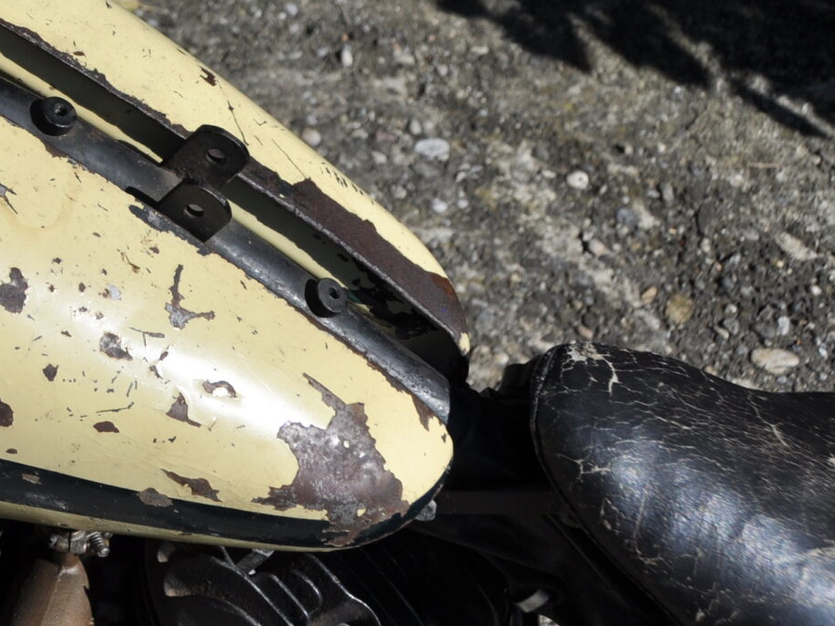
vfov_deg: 17.9
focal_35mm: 80
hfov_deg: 22.1
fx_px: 1929
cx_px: -229
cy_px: -10
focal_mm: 20
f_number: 5.6
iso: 200
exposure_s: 1/2000
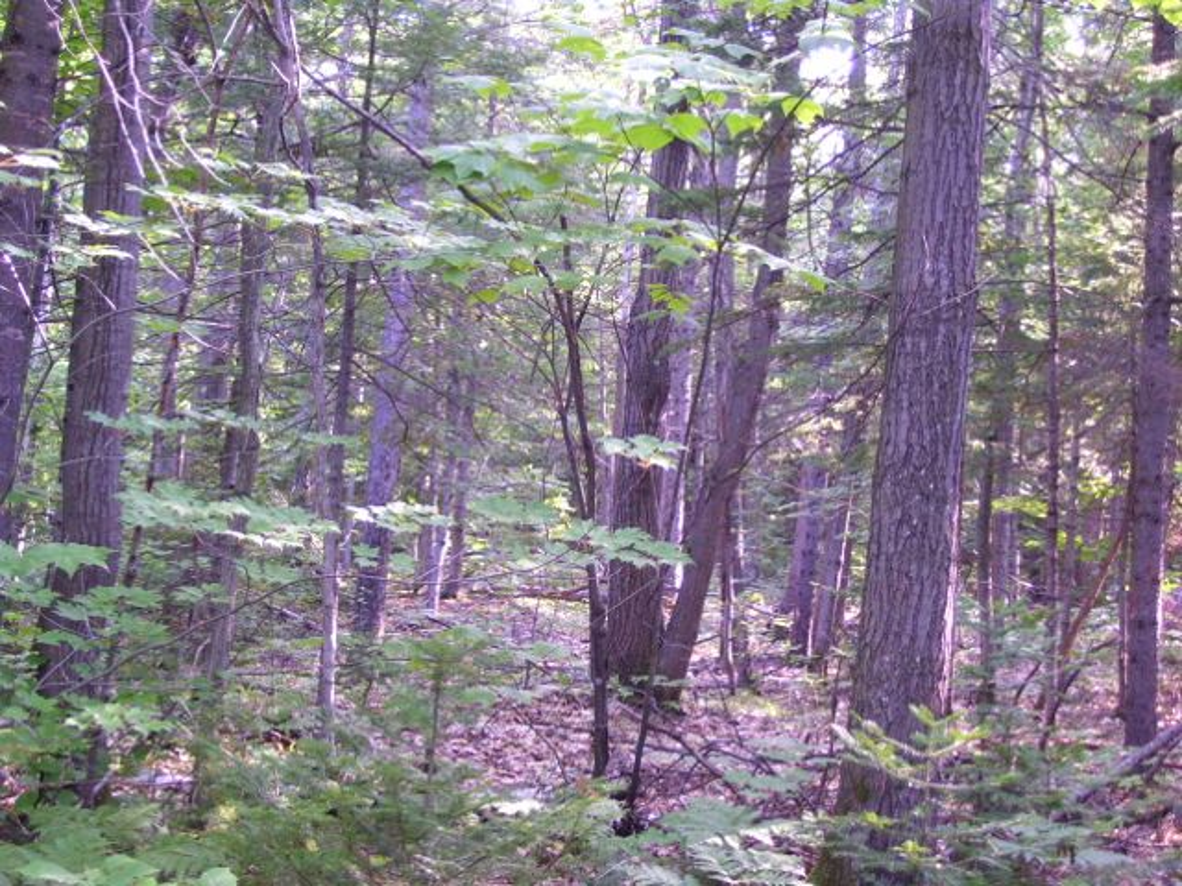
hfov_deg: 33.8
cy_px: 443
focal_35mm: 57
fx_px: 1946
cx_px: 591
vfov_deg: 25.7
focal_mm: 9.4
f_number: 3.4
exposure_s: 1/15
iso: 160
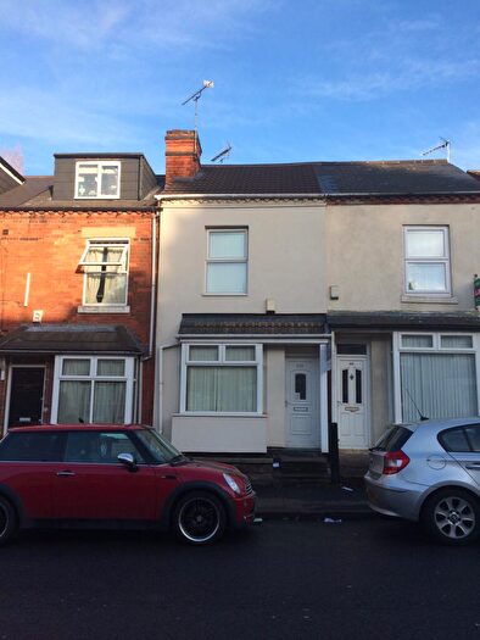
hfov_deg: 48.2
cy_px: 320
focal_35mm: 29
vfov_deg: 61.6
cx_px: 240
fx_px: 536
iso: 32
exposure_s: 1/760
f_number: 2.2
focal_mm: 4.15
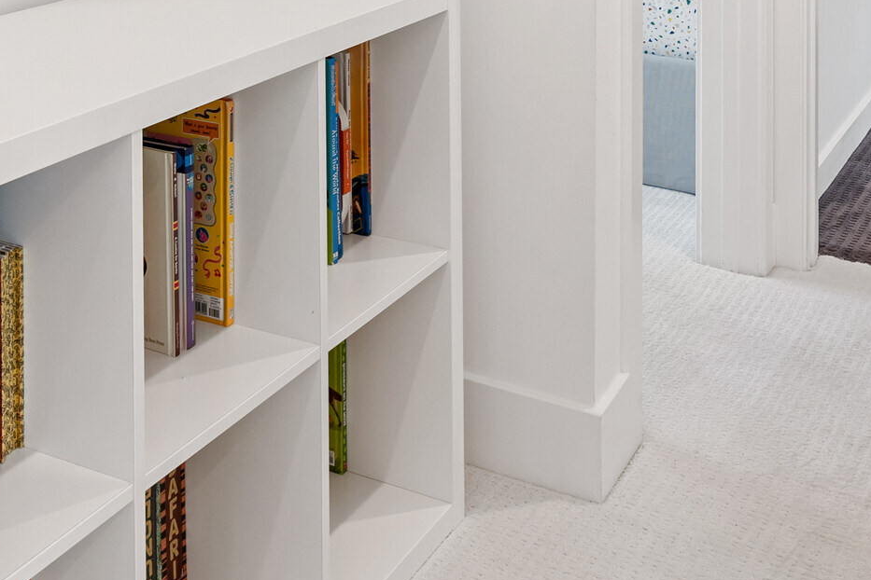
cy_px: -257
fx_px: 1355
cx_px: 314
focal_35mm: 56
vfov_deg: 21.0
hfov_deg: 35.4
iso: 320
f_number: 8
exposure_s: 1/20
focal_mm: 17
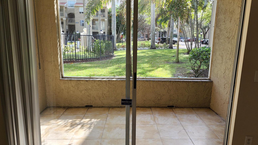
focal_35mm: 26
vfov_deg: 44.4
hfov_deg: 71.9
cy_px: 69
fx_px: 178
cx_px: 133
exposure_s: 1/180
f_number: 1.8
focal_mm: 6.4
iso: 40
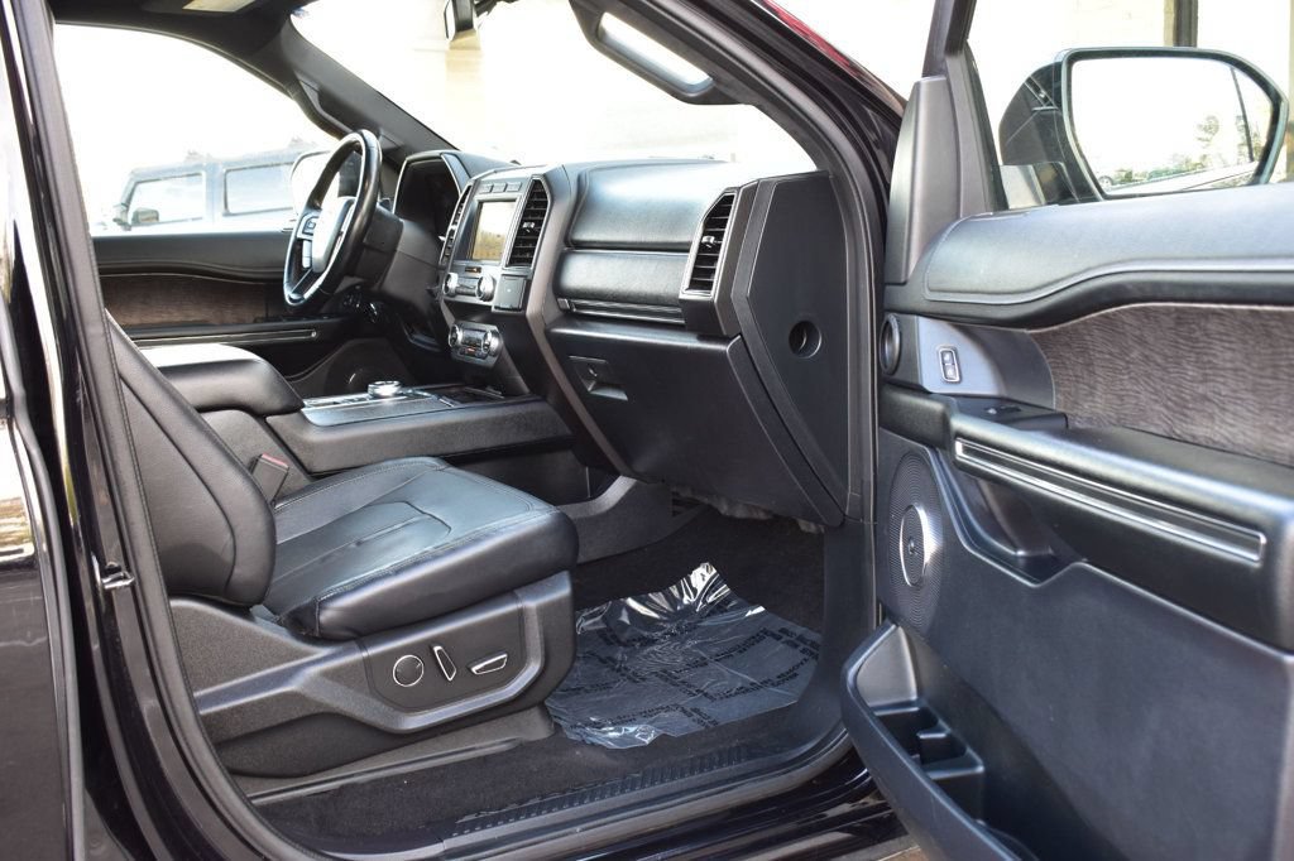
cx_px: 647
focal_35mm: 38
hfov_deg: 51.3
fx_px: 1347
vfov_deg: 35.5
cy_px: 430
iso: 400
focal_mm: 25
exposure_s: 1/20
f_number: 6.3
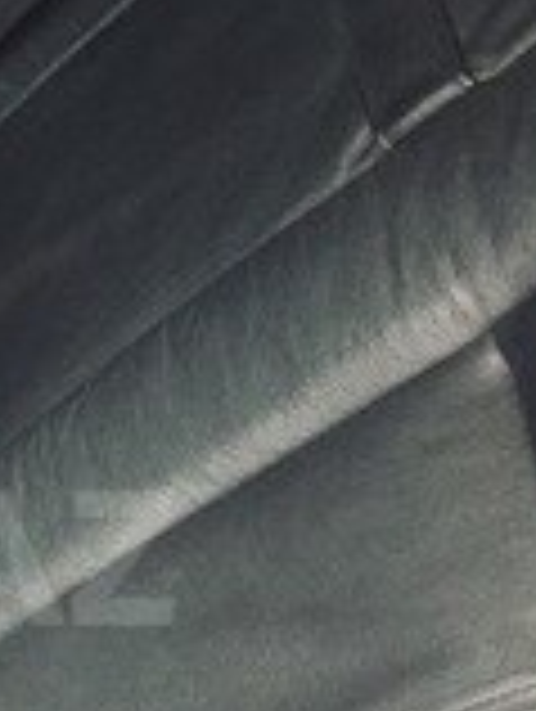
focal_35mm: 91
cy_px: 558
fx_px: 1874
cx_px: -288
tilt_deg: -53.9
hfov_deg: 15.0
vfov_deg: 21.3
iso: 125
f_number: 2.2
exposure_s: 1/33
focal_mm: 4.15
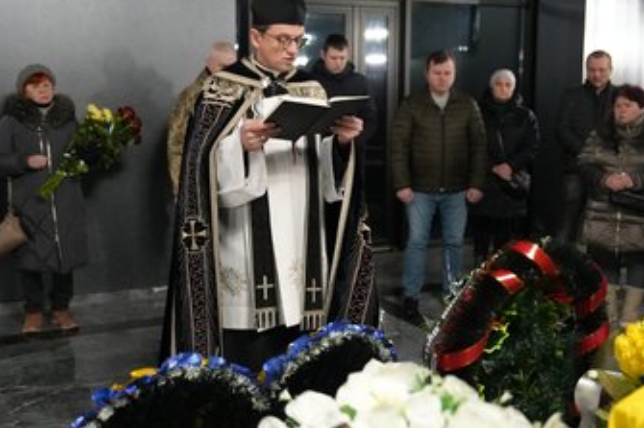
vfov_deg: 27.5
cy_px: 181
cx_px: 319
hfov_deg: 40.4
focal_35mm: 49
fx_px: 876
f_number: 3.2
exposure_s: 1/160
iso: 12800
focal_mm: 41
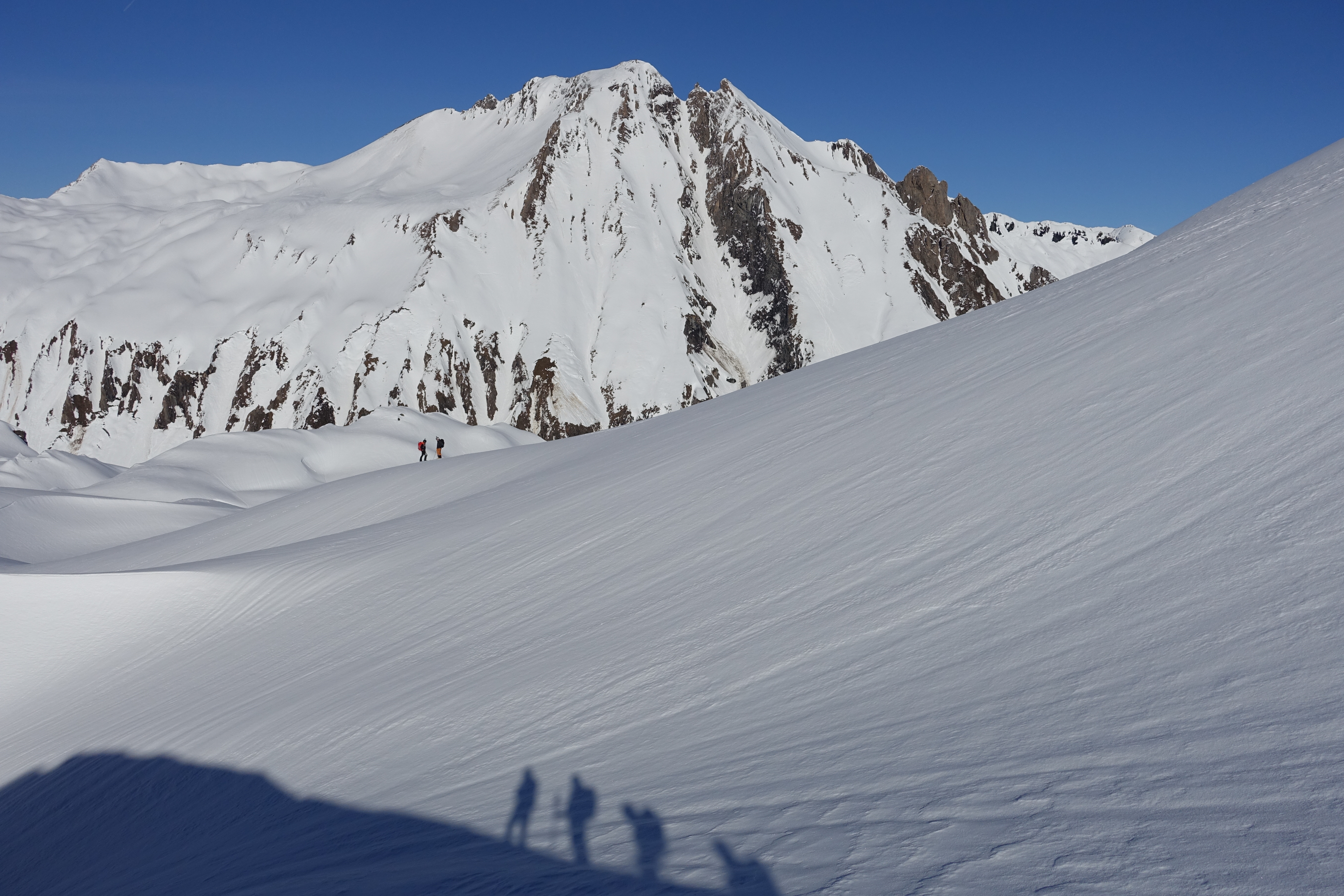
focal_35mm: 31
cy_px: 448
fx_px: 1157
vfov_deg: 42.3
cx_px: 672
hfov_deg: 60.3
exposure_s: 1/320
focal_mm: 11.45
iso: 125
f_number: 5.6
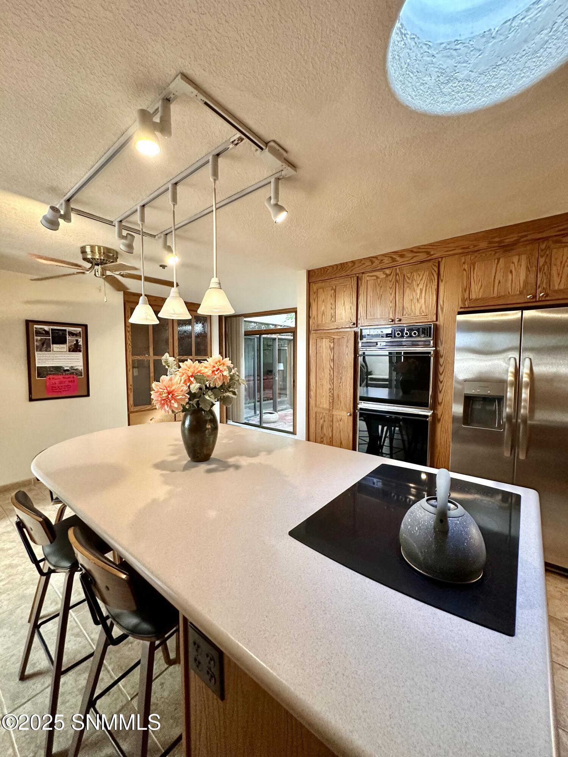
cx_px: 284
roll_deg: -0.8
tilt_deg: -3.1
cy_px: 378
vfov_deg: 102.1
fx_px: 306
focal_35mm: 14
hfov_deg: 85.7
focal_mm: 2.22
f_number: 2.2
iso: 500
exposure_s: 1/60
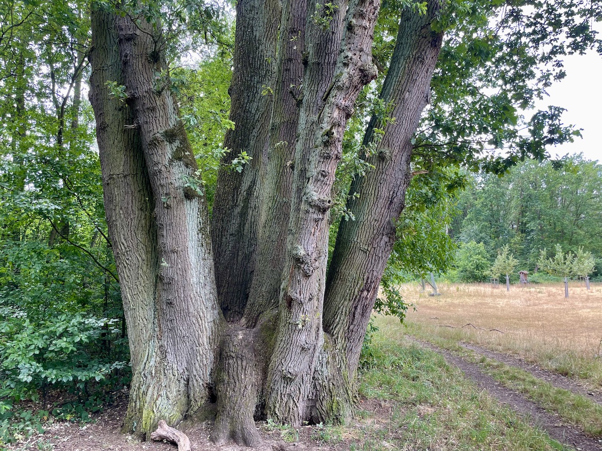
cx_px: 301
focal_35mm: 26
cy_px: 226
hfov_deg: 67.3
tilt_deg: +8.7
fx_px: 452
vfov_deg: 53.1
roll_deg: -0.5
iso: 32
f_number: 1.6
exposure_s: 1/183
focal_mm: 4.2
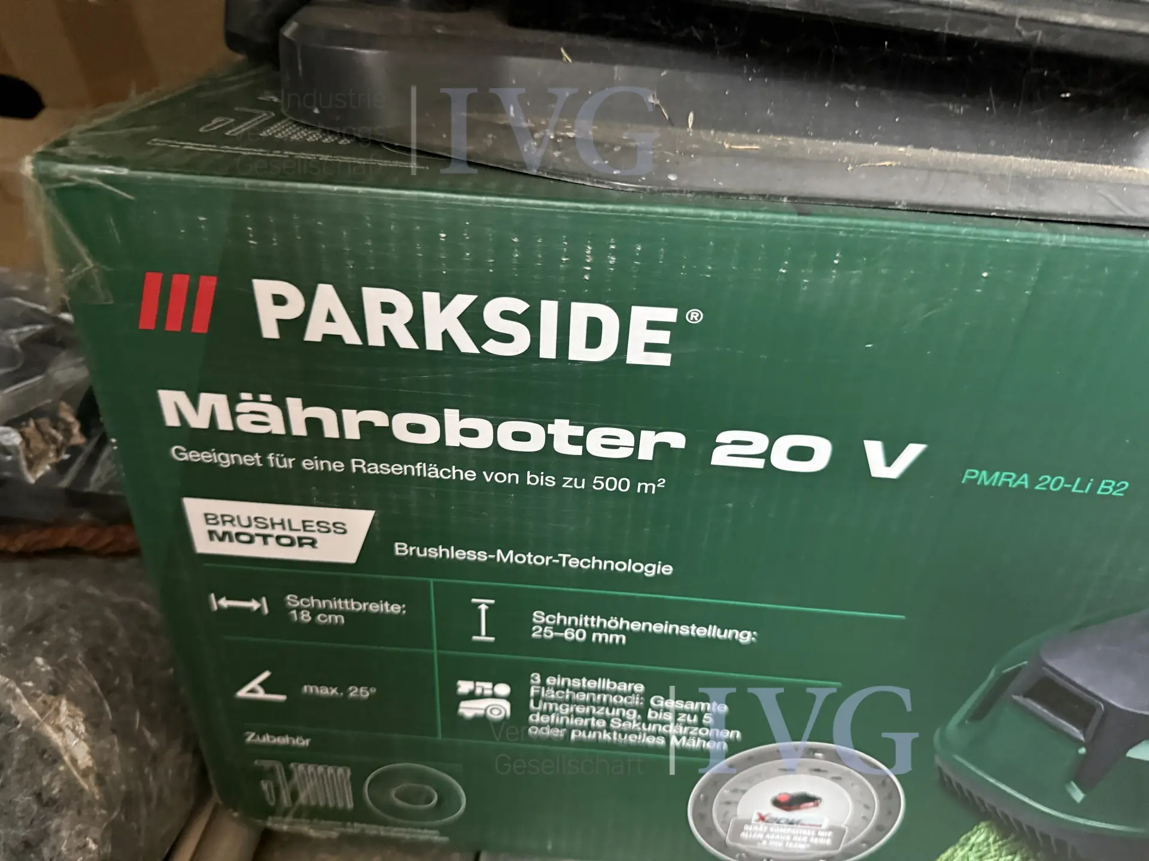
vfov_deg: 56.8
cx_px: 574
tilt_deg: -33.0
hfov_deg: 71.6
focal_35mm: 24
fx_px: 797
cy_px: 430
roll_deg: -2.5
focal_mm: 6.76
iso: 1000
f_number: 1.78
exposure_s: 1/40
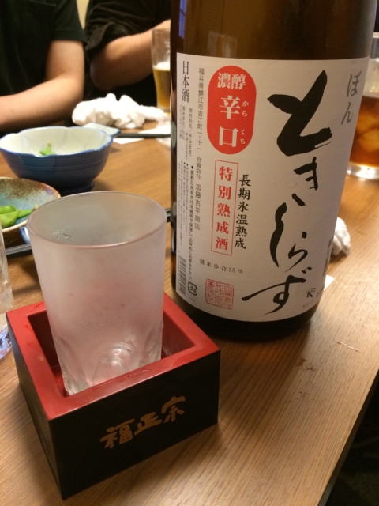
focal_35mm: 29
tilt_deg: -28.5
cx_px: 190
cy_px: 253
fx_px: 423
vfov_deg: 61.7
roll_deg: +0.6
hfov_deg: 48.2
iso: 320
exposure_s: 1/24
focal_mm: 4.15
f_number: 2.2
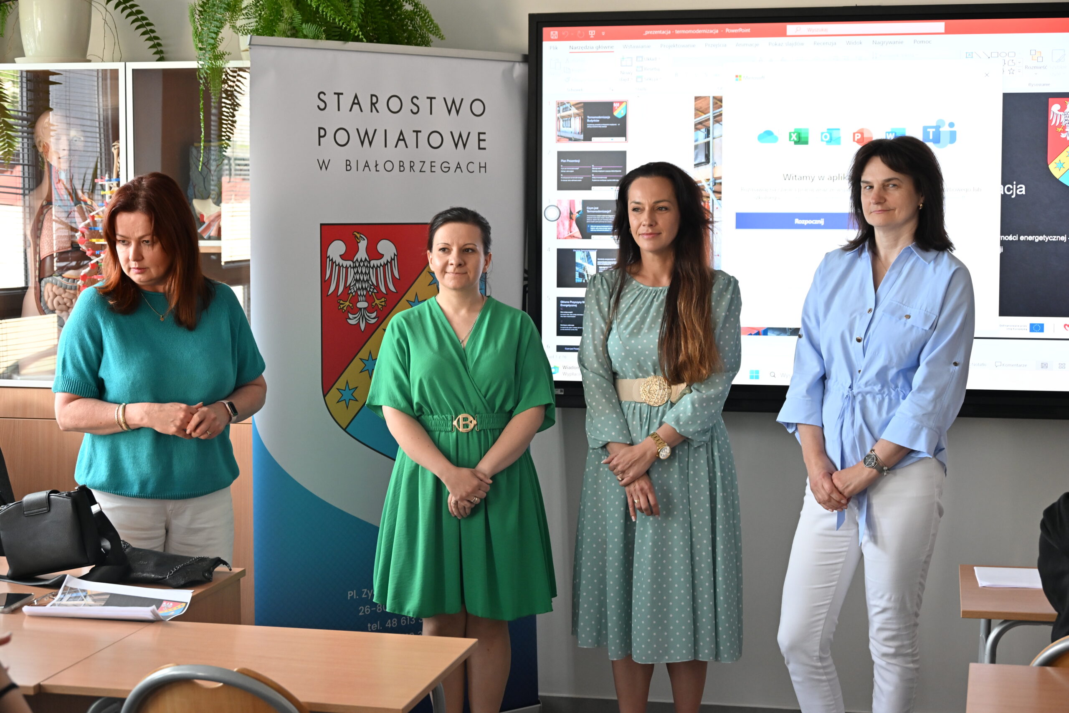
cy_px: 356
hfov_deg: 33.9
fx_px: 1752
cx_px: 534
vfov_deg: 23.0
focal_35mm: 59
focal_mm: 59
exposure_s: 1/125
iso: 2200
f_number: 6
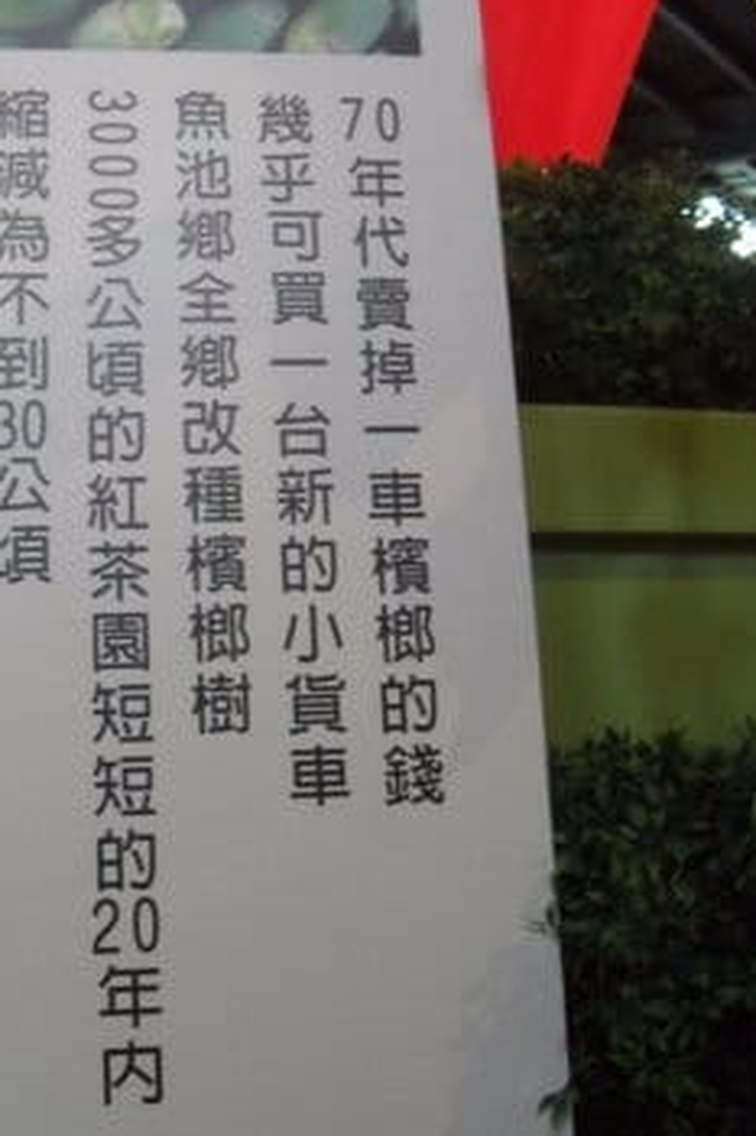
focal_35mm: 52
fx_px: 1639
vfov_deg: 38.1
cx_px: 342
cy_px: 461
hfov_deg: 26.0
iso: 400
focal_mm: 6.2
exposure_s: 1/20
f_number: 2.8
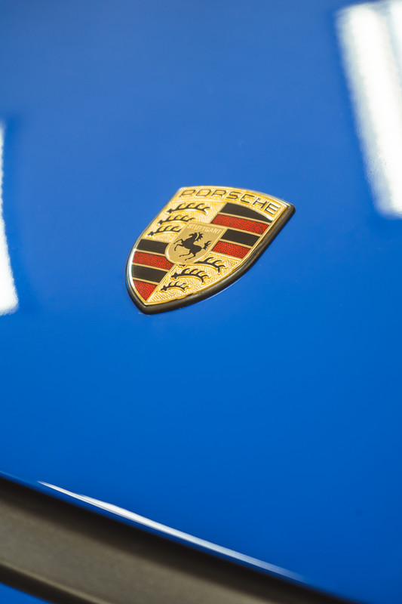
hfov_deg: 20.0
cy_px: 302
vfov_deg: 29.7
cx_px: 201
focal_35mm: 68
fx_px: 1139
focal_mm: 68
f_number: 5.6
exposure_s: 1/10
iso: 500
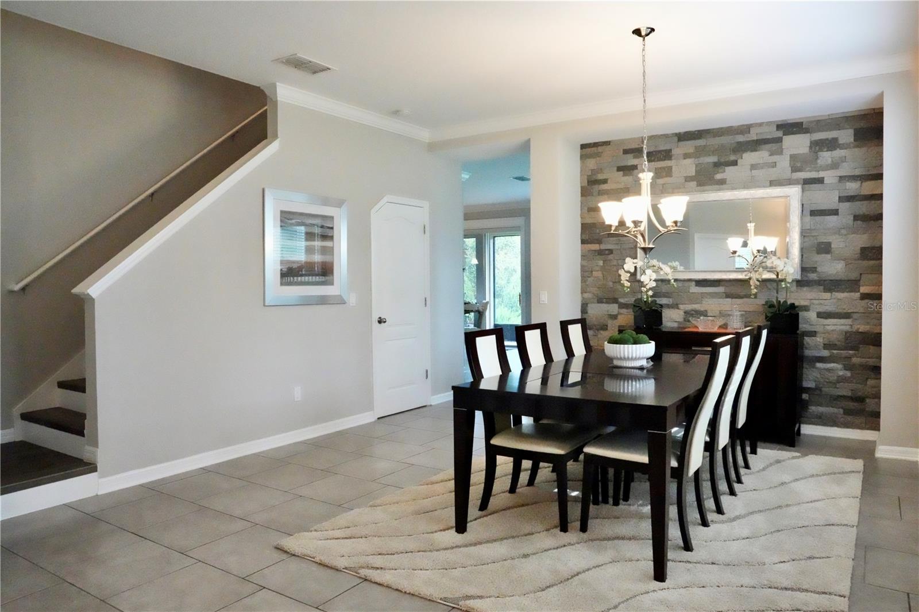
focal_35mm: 24
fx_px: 613
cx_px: 460
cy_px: 306
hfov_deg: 73.8
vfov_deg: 53.1
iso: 40000
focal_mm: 24
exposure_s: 1/200
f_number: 13
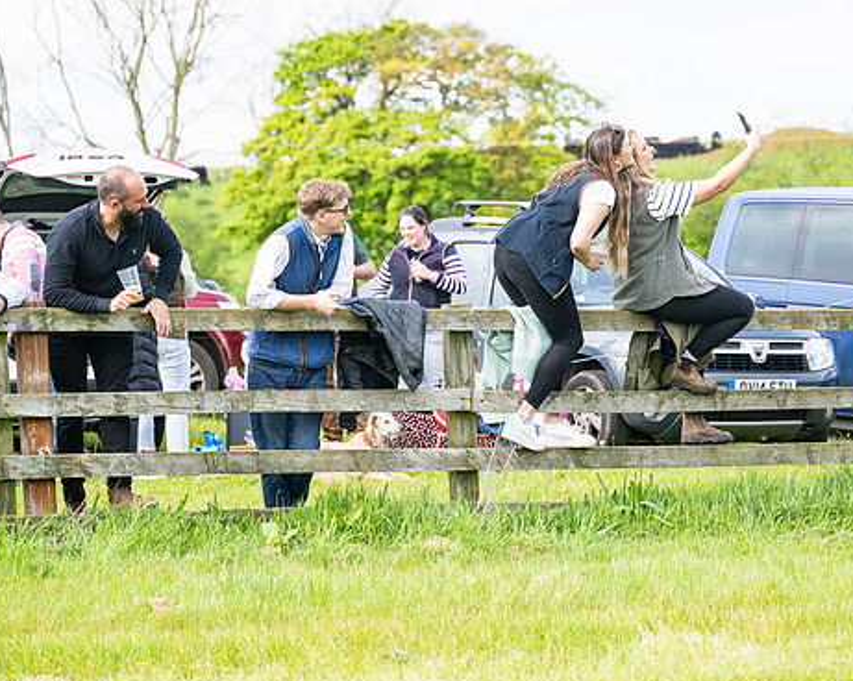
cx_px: 526
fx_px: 4339
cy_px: 281
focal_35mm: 172
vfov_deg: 9.0
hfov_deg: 11.2
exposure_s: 1/2000
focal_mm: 125
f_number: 4
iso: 400
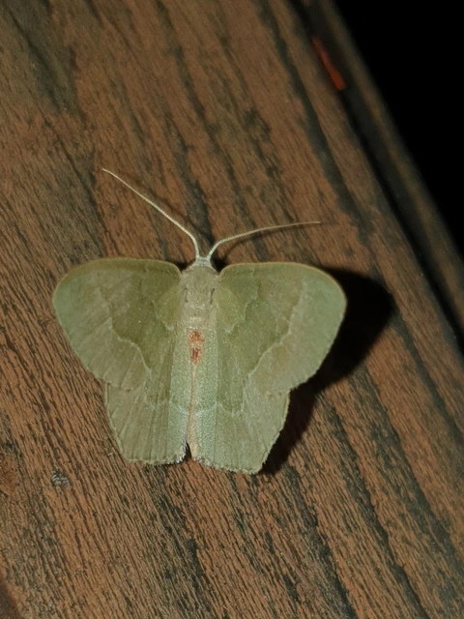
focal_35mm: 26
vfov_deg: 67.3
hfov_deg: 53.1
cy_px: 310
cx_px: 232
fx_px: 465
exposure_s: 1/1825
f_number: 1.5
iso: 50
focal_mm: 4.3
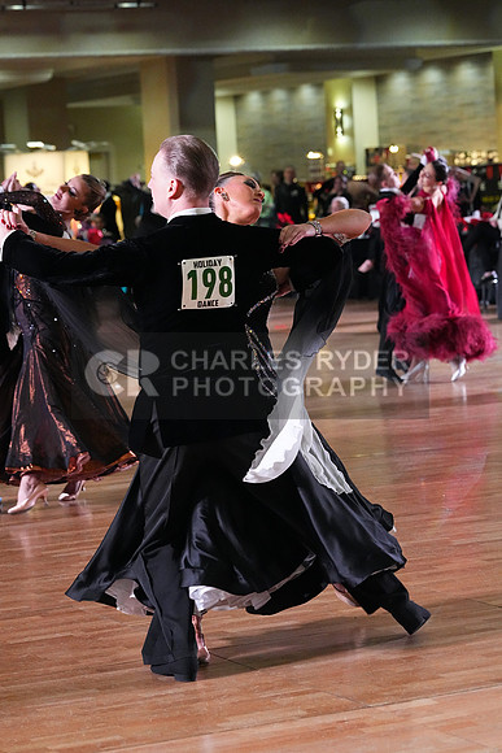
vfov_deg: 17.6
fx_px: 2425
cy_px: 376
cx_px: 251
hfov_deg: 11.8
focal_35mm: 116
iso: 10000
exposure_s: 1/400
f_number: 5.6
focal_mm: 116
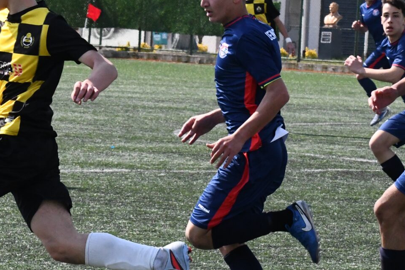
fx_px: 3690
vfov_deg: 4.2
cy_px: 157
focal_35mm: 328
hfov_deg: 6.3
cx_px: 37
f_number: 13
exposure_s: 1/2500
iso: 3200
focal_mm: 82
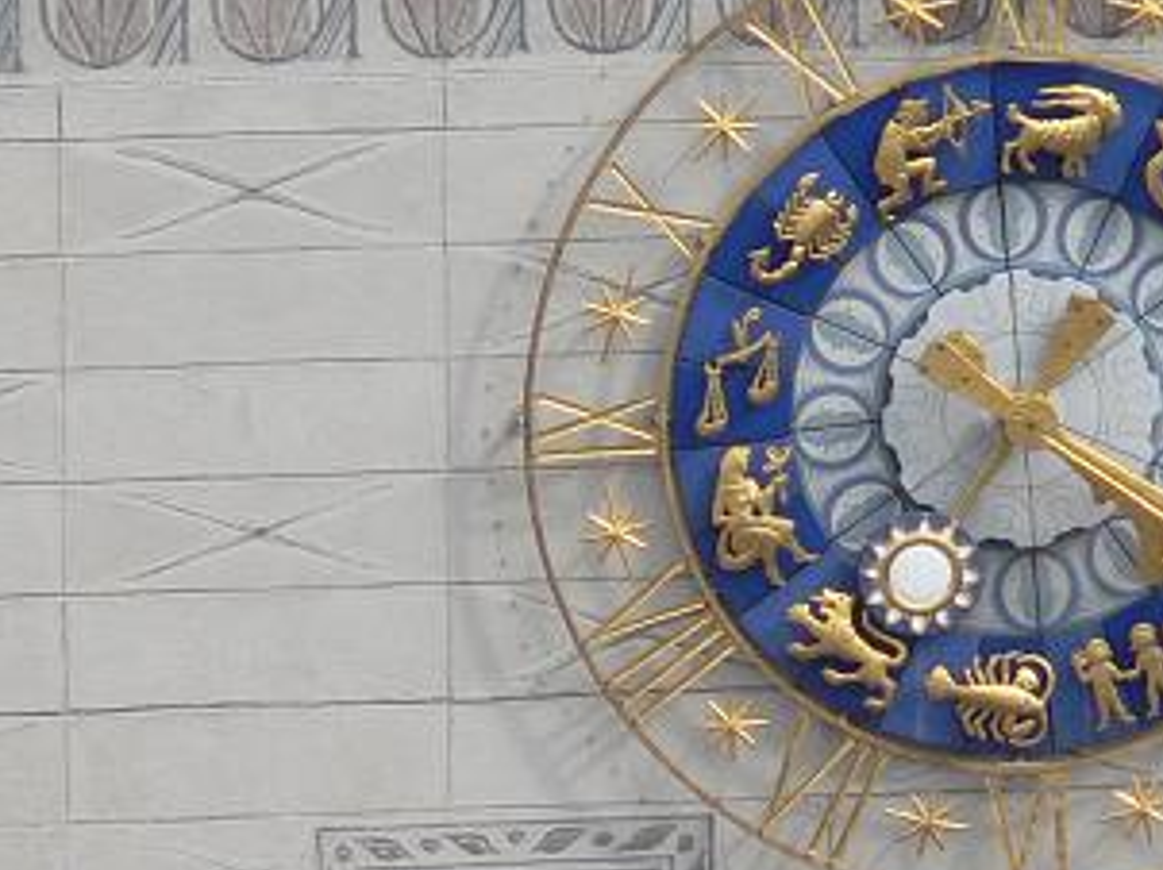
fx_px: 38472
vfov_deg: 1.3
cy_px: 408
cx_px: 1009
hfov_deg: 1.7
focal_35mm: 1146
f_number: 5
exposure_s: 1/320
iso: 80
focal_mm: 72
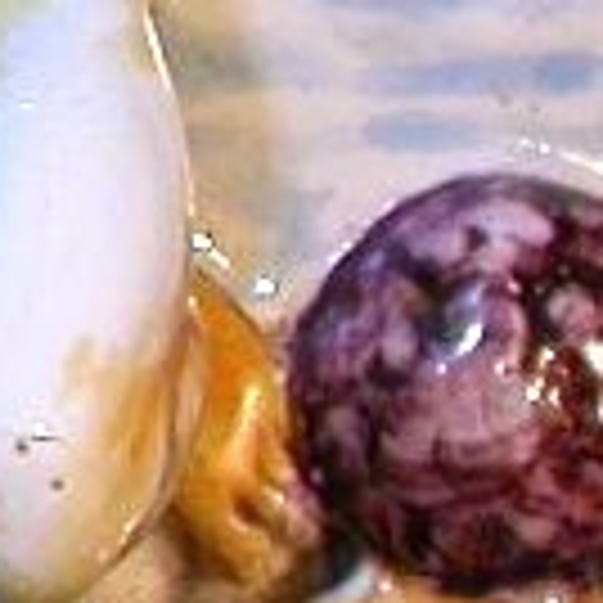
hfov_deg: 4.0
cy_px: -171
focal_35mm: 411
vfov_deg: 4.2
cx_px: -1935
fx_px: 8100
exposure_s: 1/24.1
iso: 100
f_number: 2.9
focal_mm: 10.9
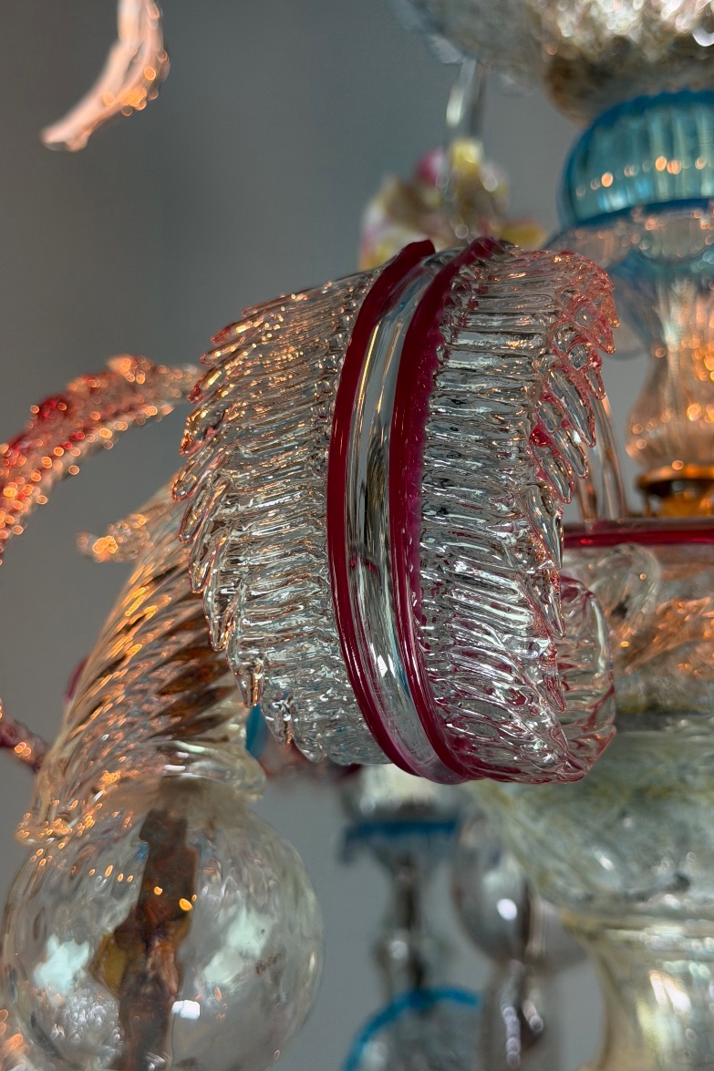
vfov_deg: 38.9
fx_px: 1518
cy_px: 539
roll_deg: -0.9
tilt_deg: +11.0
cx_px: 395
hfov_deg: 26.5
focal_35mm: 51
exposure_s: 1/50
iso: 80
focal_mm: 6.76
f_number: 1.78
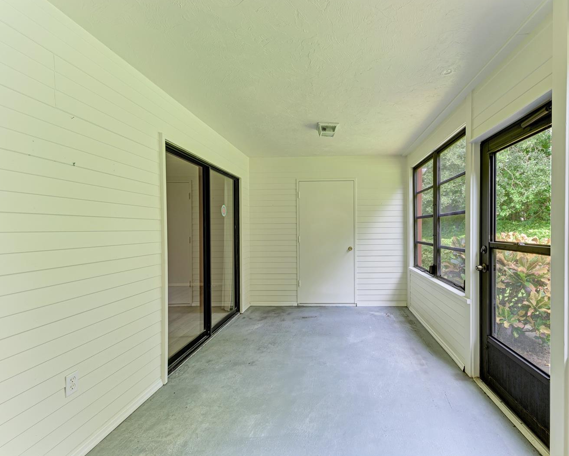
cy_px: 226
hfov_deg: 92.5
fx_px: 269
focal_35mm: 16
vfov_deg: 80.4
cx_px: 326
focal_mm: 14
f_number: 9
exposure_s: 1/4
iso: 200
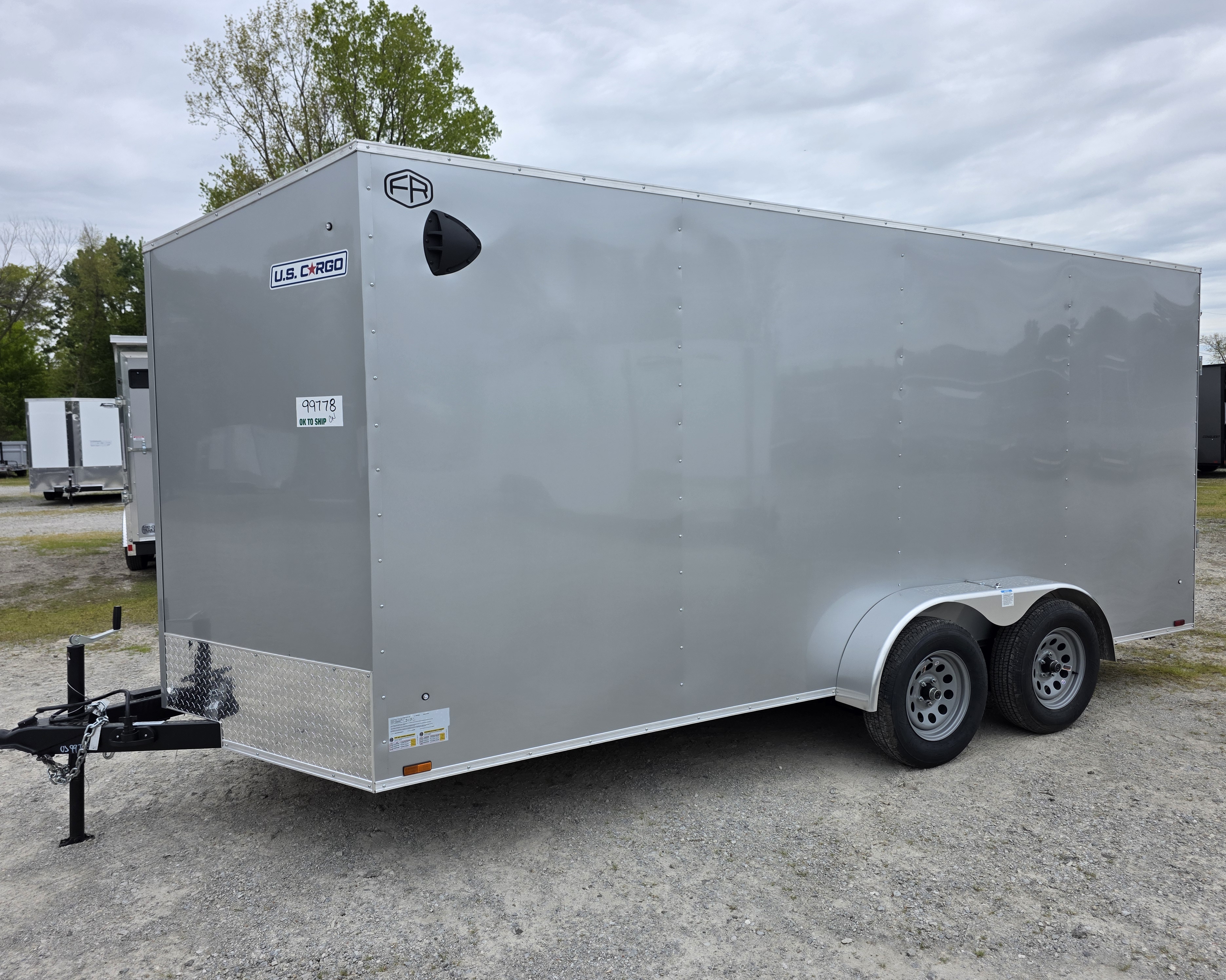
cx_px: 634
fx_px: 871
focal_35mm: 24
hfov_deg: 70.3
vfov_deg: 58.8
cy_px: 490
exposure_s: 1/6150
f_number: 1.7
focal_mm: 6.3
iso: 80
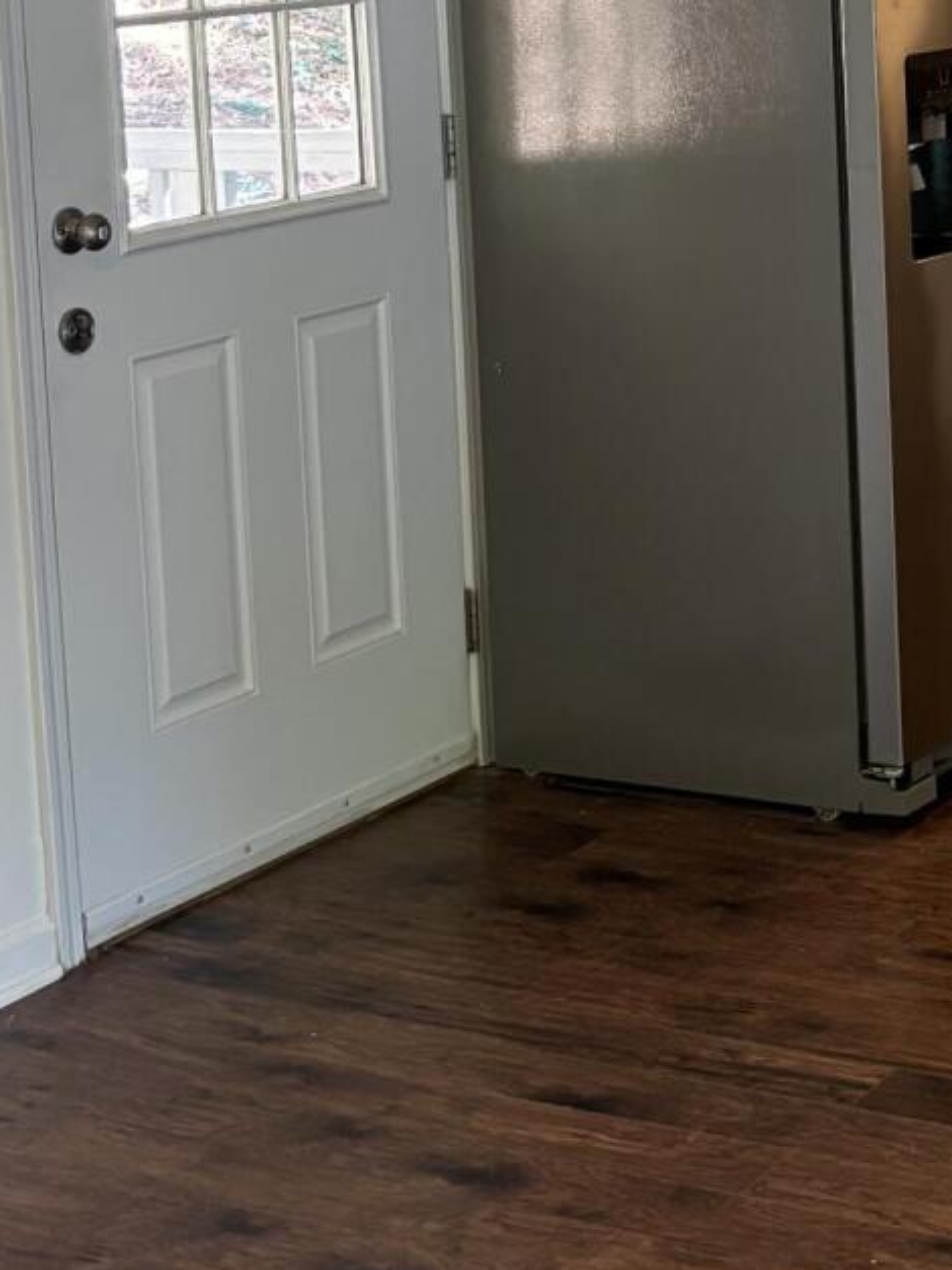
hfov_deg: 17.2
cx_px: 1027
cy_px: 77
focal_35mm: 83
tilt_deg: -5.3
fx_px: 3045
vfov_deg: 22.8
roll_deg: +1.8
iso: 200
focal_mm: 5.96
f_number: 1.6
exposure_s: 1/60
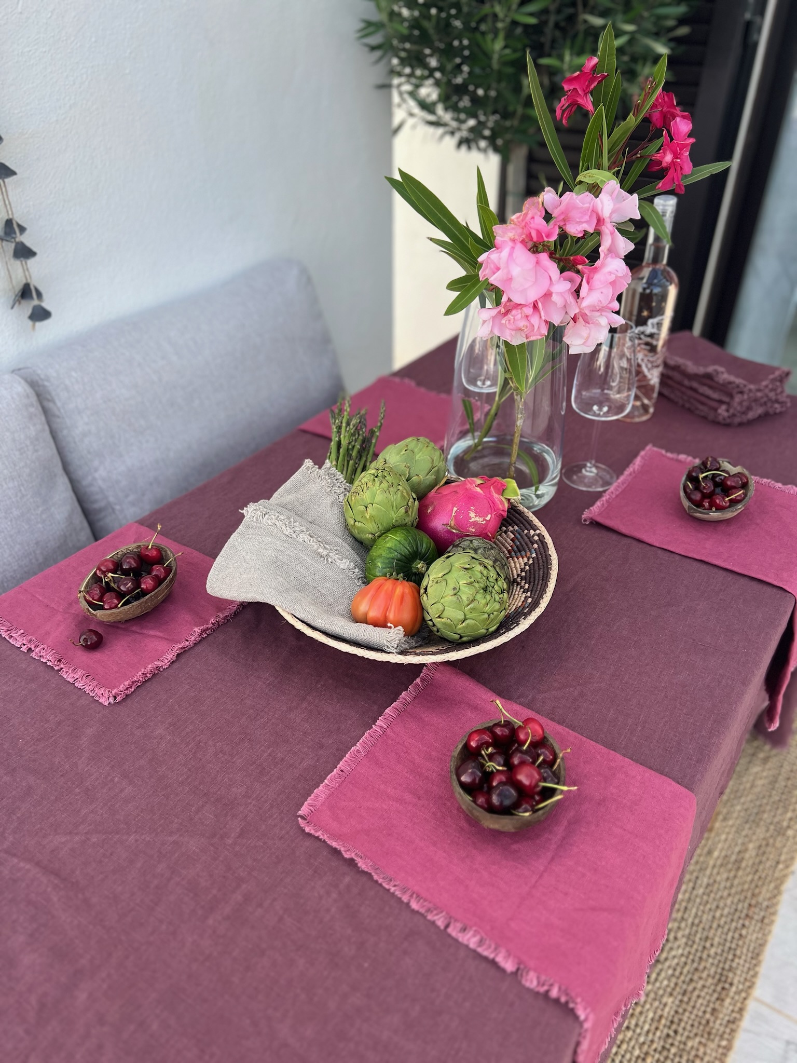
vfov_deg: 67.3
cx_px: 398
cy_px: 532
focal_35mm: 26
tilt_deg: -36.0
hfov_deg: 53.1
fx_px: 798
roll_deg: +0.8
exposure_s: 1/639
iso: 50
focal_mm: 5.7
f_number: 1.5
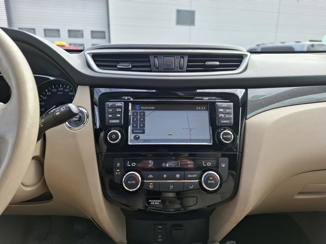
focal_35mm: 23
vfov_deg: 58.9
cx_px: 163
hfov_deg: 73.9
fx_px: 217
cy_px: 122
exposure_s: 1/265
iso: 50
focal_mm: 5.54
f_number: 1.8
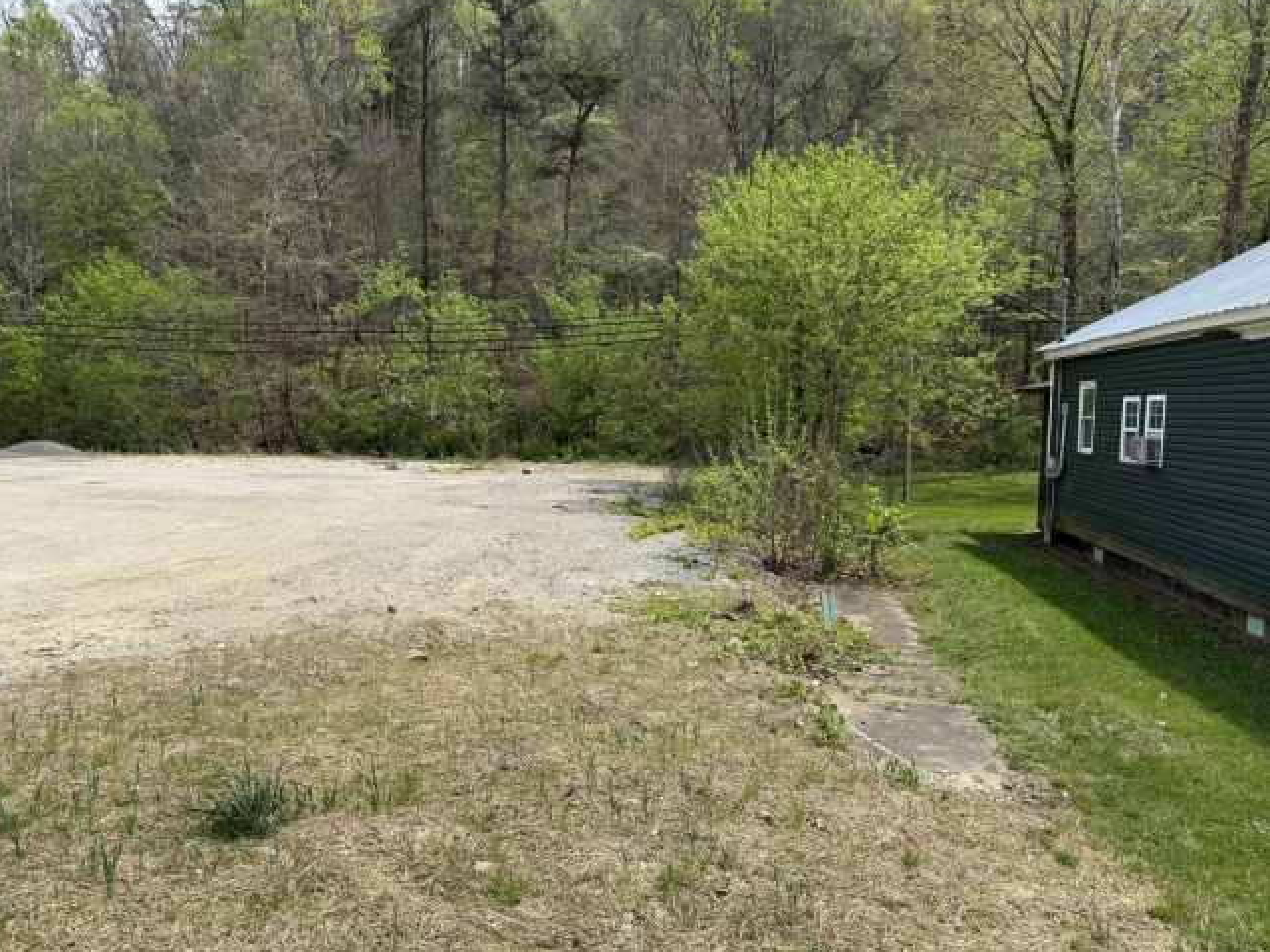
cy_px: 472
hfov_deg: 69.4
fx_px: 917
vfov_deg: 54.9
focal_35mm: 25
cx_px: 610
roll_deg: -1.4
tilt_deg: -3.8
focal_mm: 6.76
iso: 80
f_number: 1.78
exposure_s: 1/3425
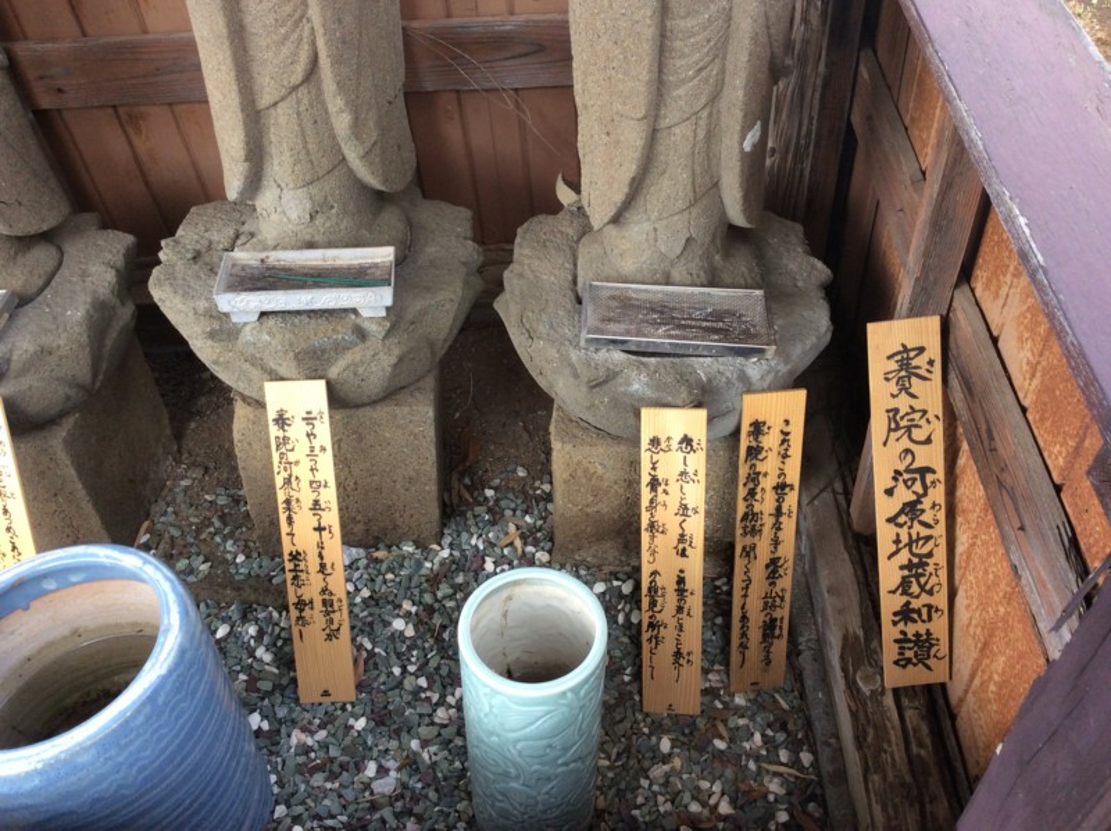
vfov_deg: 44.1
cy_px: 416
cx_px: 556
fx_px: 1026
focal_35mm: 32
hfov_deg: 56.9
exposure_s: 1/120
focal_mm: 3.3
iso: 50
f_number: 2.4
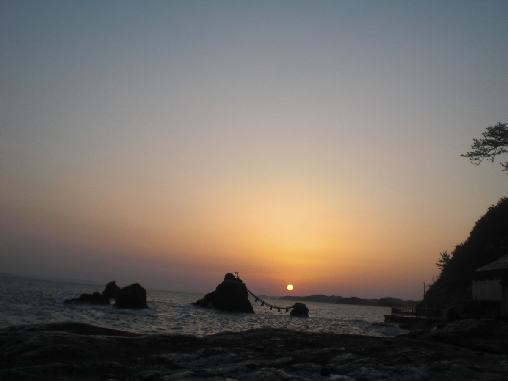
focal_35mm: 38
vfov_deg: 37.7
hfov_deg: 49.0
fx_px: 558
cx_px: 254
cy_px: 190
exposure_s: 1/400
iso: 64
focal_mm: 6.3
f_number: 3.1
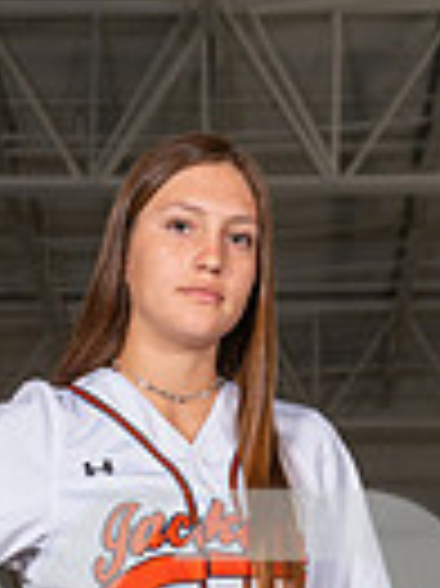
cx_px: 130
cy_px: 947
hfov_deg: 9.3
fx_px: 2699
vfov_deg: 11.8
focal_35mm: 159
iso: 200
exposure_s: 1/200
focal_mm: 48
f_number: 5.6
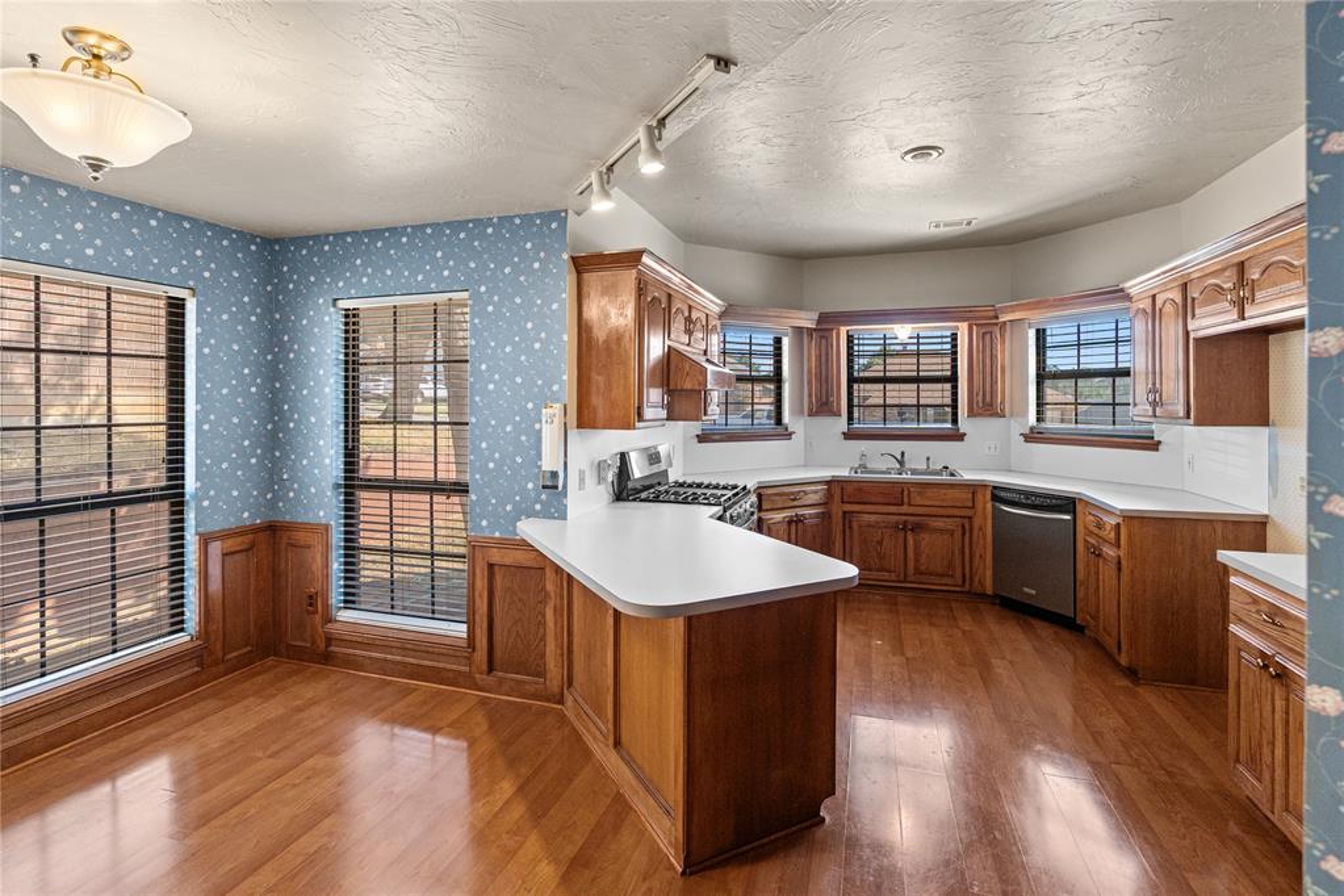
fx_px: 616
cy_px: 448
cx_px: 672
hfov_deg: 95.0
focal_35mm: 16
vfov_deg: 72.1
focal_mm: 11
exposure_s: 1/100
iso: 200
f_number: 2.8
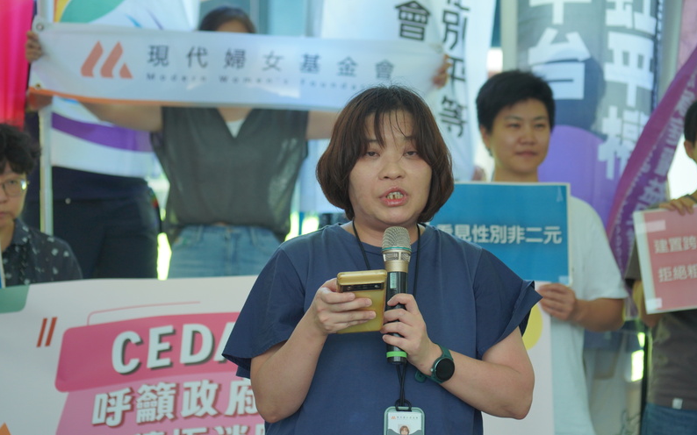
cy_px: 233
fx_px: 2146
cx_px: 350
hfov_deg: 18.4
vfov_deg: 11.6
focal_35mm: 113
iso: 1250
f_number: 5.6
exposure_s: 1/100
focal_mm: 110
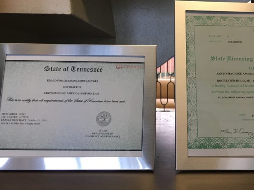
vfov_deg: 30.2
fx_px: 352
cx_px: 180
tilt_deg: -3.8
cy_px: 88
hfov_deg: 38.9
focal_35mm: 48
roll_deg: +0.1
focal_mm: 4.15
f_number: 2.2
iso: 100
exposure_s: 1/30
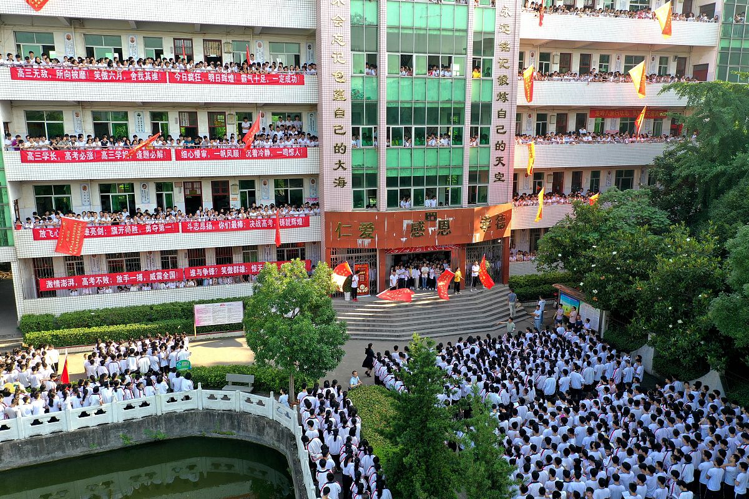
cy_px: 250
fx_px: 583
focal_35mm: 28
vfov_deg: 46.4
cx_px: 374
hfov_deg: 65.5
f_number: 4
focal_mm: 10.26
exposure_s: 1/100
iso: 100
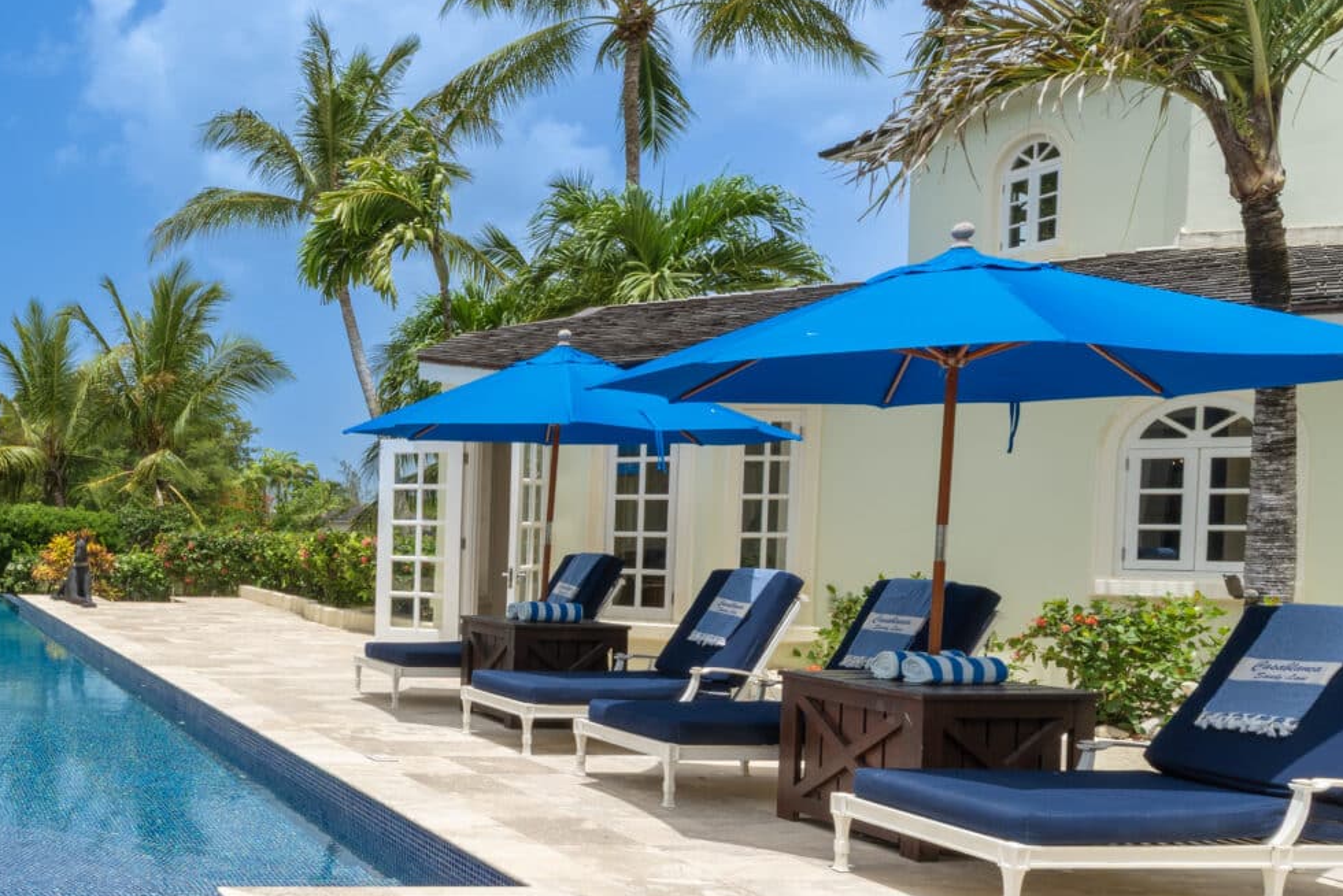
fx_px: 1119
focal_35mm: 30
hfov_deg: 50.9
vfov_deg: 43.3
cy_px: 553
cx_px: 25
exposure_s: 1/80
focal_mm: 14
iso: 50
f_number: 16
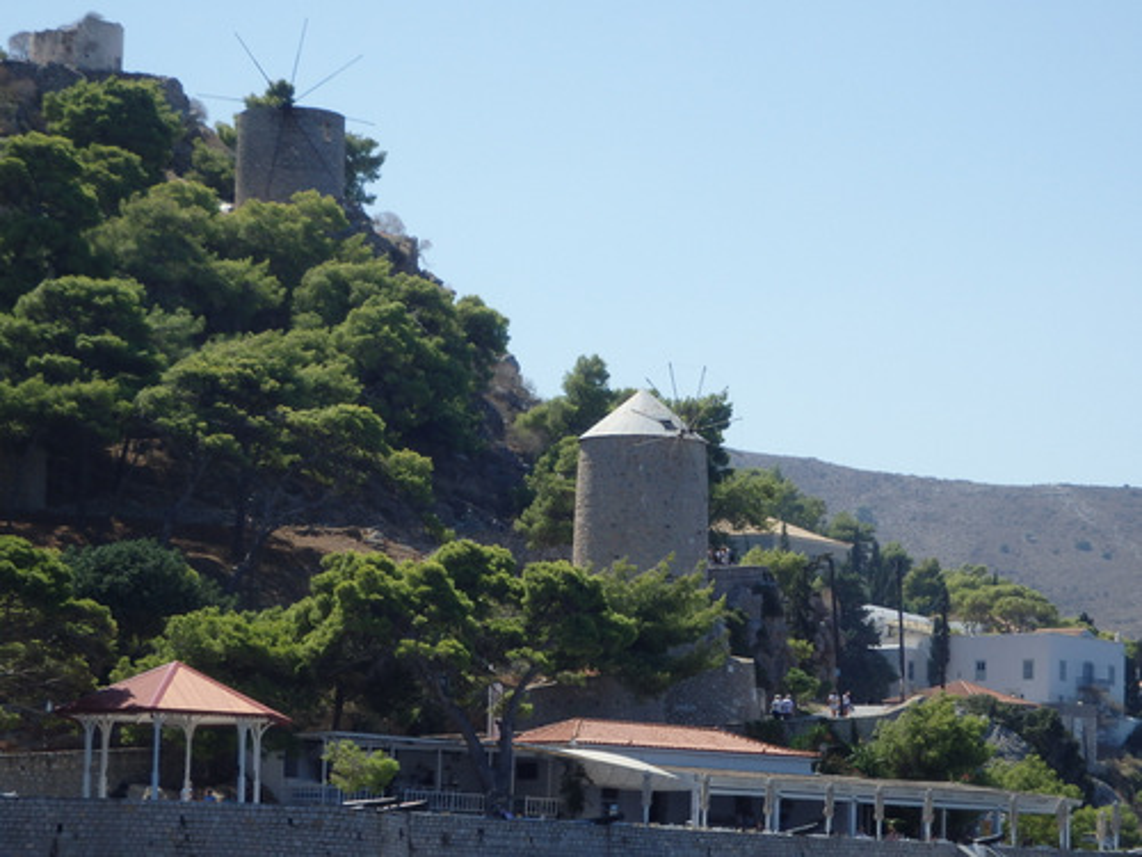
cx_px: 571
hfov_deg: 14.1
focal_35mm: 140
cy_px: 428
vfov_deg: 10.6
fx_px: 4619
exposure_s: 1/500
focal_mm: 25
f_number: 5.9
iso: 125
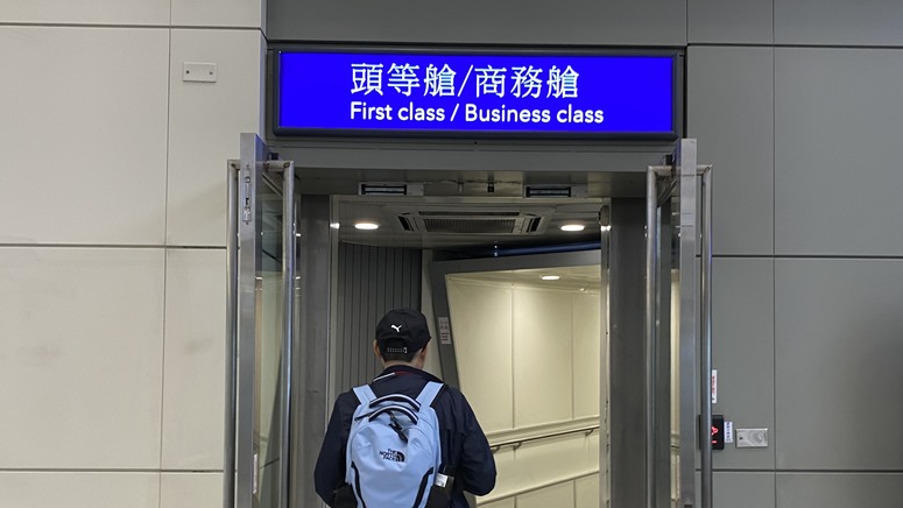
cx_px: 453
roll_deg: -1.1
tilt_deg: +2.9
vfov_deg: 30.9
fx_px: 910
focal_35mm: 38
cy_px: 347
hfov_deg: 52.8
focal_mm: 4.25
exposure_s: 1/60
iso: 100
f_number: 1.8
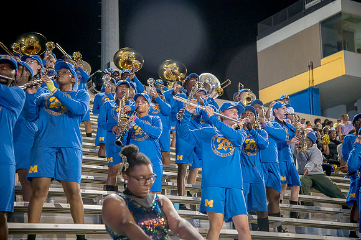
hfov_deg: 31.0
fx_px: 651
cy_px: 120
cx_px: 180
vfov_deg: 20.9
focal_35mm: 65
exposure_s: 1/200
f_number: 4
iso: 2000
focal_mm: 65
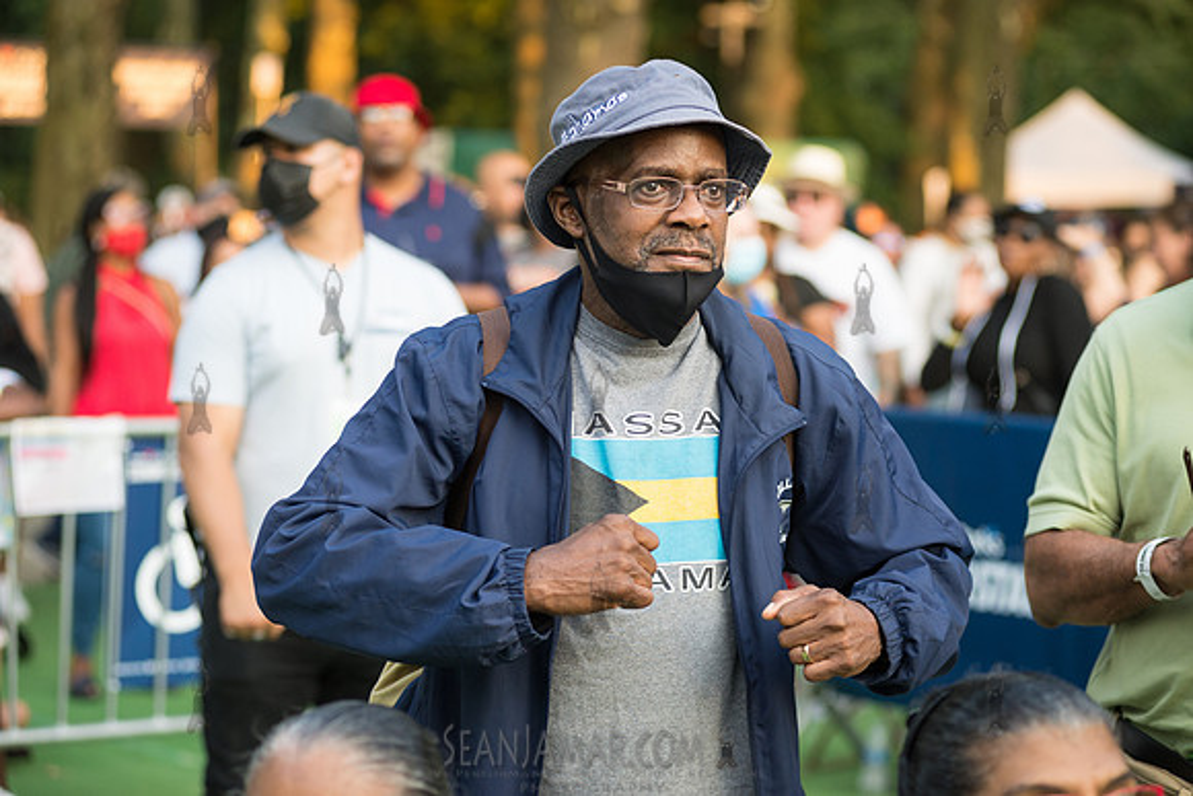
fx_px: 3315
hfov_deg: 20.4
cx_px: 596
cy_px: 398
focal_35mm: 100
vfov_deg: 13.7
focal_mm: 100
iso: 1000
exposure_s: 1/400
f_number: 4.5
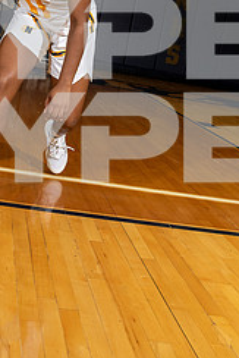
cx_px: 67
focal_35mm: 59
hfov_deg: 22.9
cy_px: 35
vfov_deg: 32.2
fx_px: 587
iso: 800
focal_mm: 32
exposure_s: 1/250
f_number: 5.6
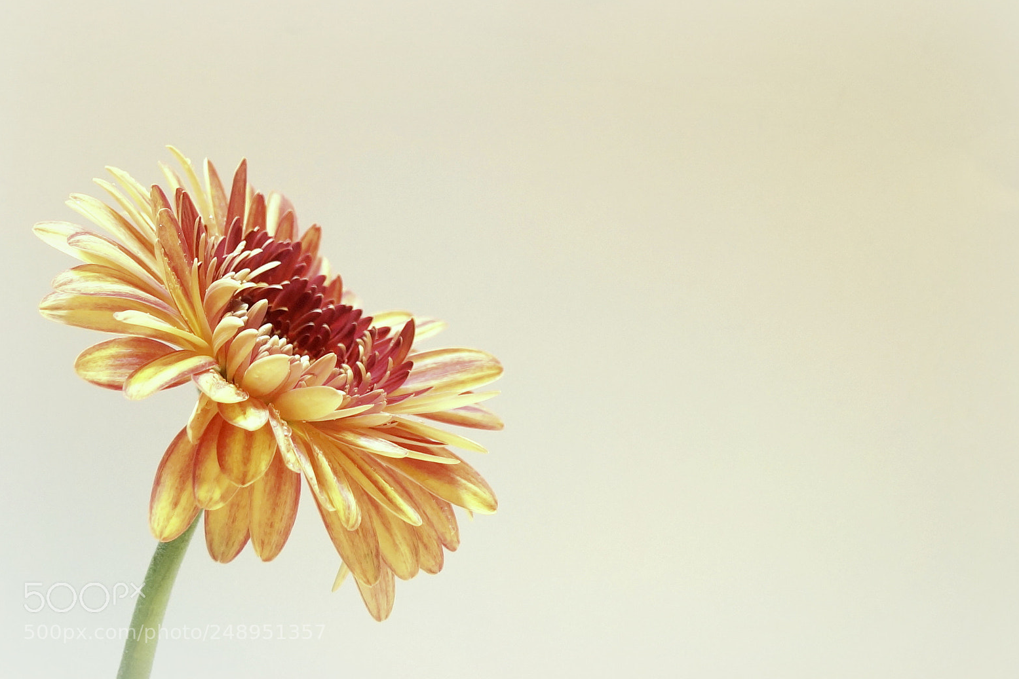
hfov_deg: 51.9
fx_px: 1047
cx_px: 507
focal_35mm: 37
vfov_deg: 35.9
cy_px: 336
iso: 400
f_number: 4
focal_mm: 24
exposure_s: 1/8
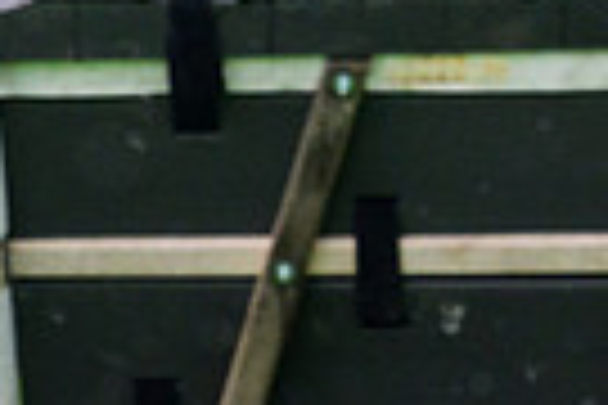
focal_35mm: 1287
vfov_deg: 1.1
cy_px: -335
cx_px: 473
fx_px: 21734
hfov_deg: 1.6
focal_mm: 300
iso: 2000
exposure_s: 1/1600
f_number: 5.6
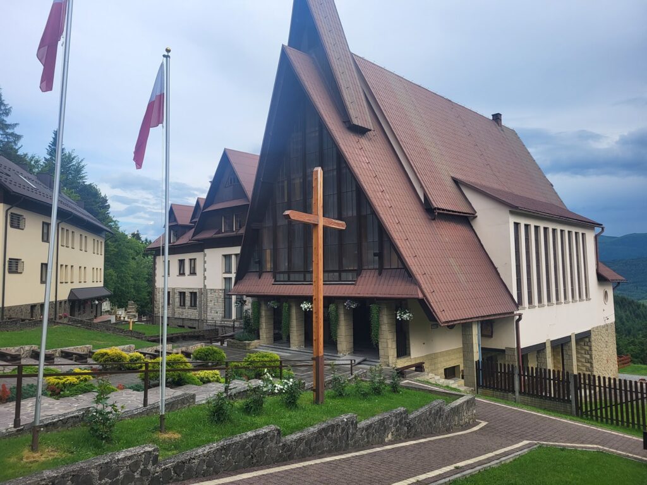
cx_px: 324
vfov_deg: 53.1
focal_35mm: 26
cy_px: 242
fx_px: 486
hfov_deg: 67.3
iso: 40
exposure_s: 1/1265
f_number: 1.8
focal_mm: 5.4
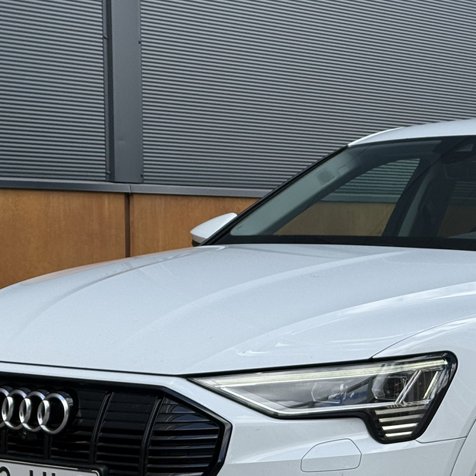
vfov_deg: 15.7
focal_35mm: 110
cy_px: 399
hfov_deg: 15.7
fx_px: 1711
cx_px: 427
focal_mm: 6.76
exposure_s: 1/2342
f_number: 1.78
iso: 80
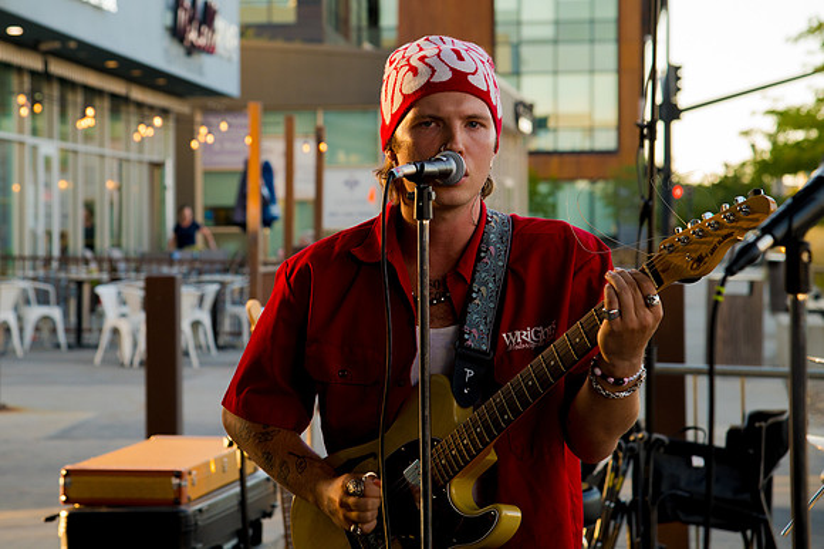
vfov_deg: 12.9
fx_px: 2418
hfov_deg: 19.3
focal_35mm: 106
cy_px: 214
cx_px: 332
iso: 400
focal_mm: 85
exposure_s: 1/125
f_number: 6.3
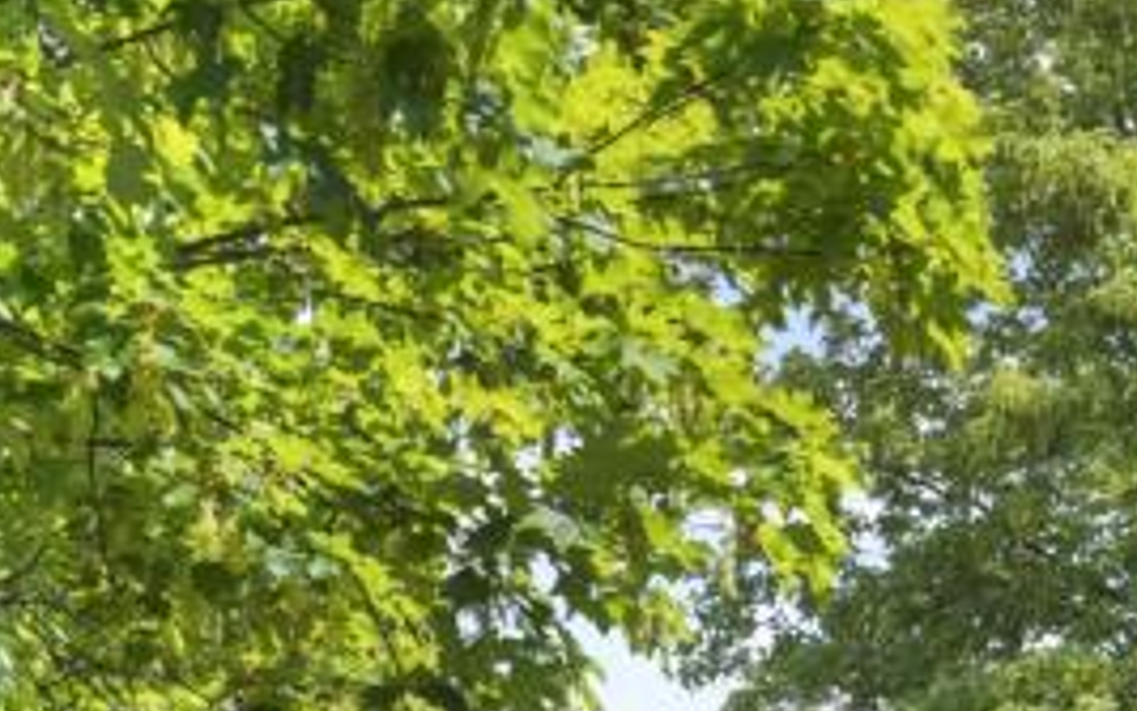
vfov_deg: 9.1
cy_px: 1347
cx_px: 1128
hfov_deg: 15.0
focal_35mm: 137
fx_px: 4246
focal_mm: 35
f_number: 7.1
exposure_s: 1/320
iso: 320
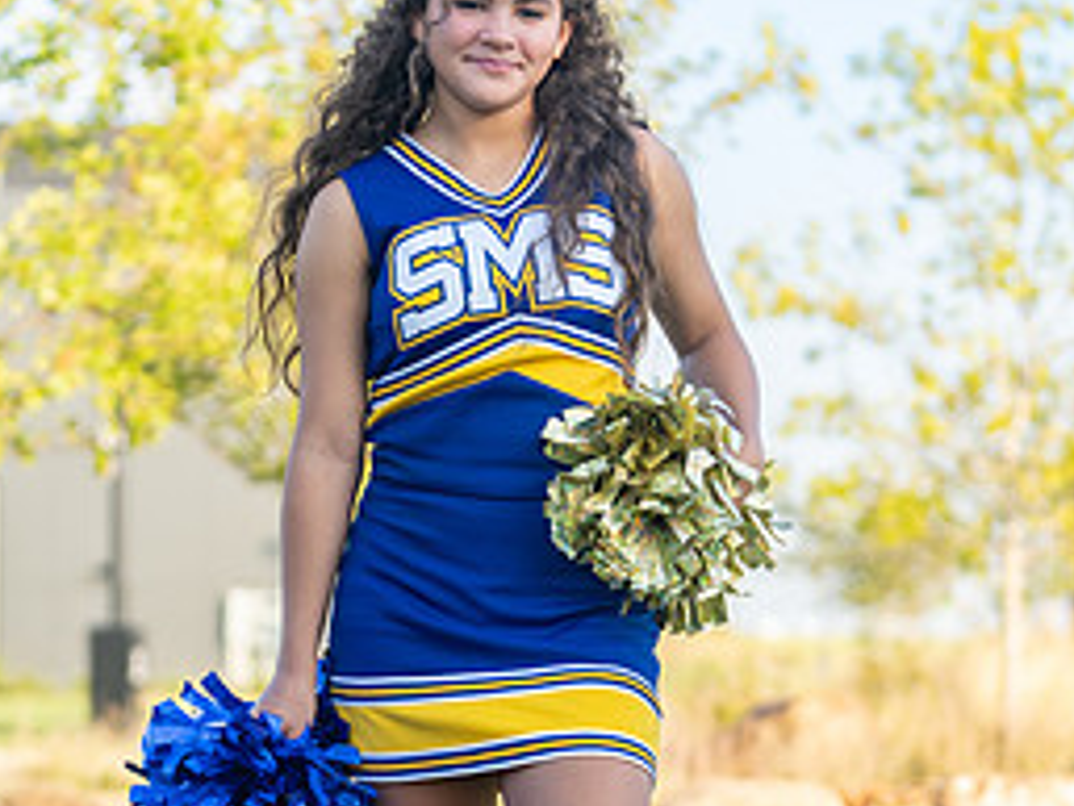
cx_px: 451
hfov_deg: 13.0
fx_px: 4718
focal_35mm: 152
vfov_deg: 9.8
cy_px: 562
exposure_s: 1/400
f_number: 2.8
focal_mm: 70
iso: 100
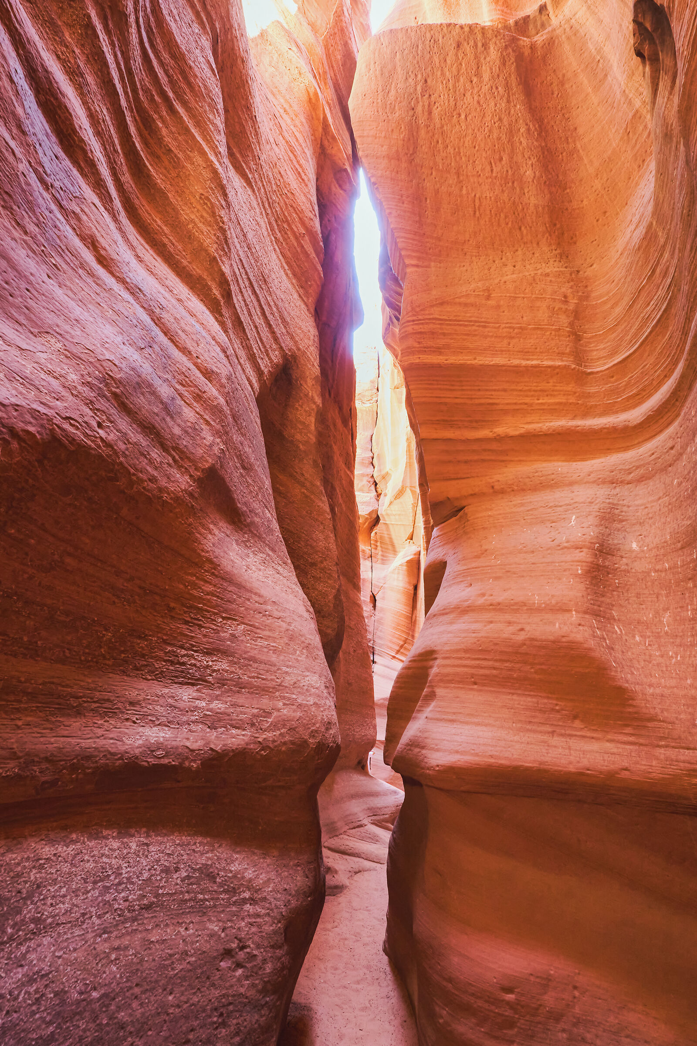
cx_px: 348
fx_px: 407
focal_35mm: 14
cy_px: 523
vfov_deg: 104.3
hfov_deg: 81.2
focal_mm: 14
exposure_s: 1/60
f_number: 5.6
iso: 4500
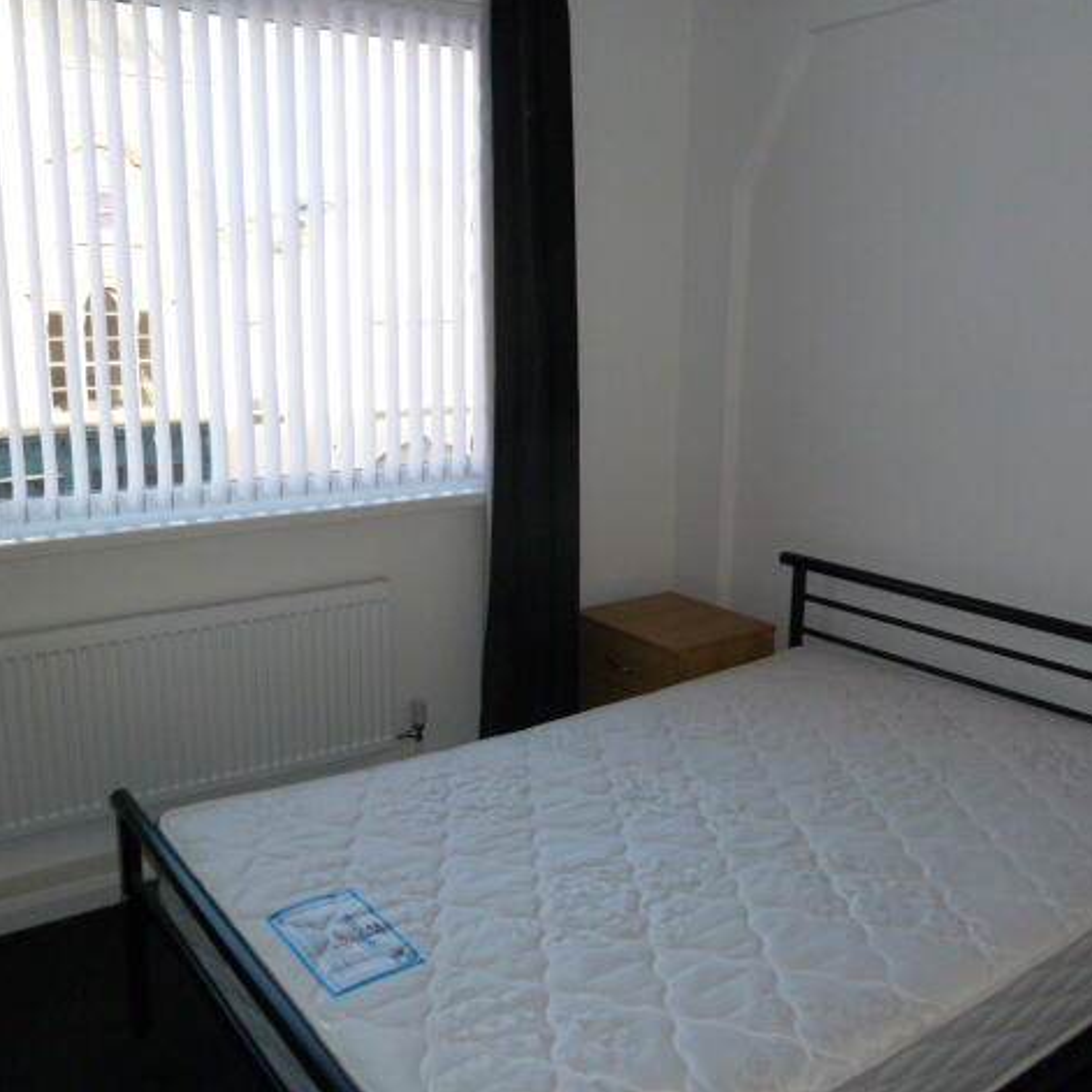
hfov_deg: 53.9
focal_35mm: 30
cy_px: 538
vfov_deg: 54.0
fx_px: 1071
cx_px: 475
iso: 320
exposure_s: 1/320
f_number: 3.3
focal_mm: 4.1
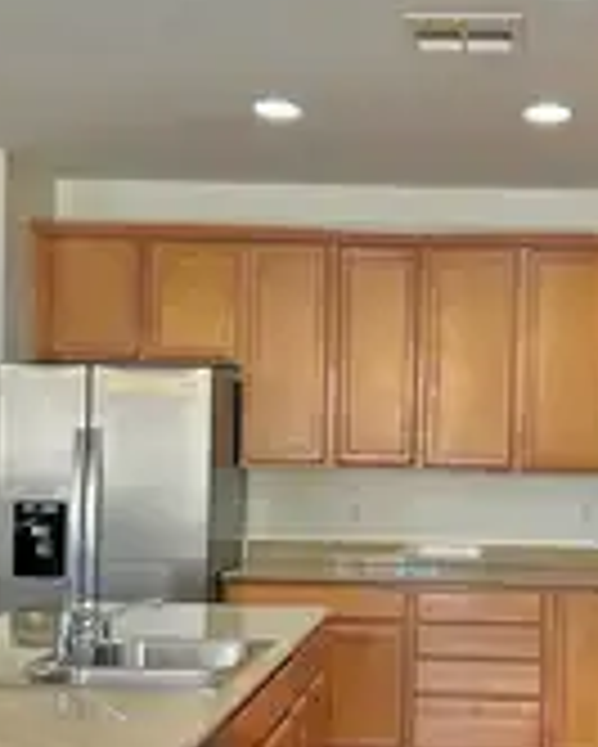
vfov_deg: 30.9
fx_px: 1348
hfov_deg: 24.7
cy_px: 432
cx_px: 459
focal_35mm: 61
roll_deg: -1.6
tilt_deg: +0.2
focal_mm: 5.7
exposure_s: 1/60
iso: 100
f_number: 1.5
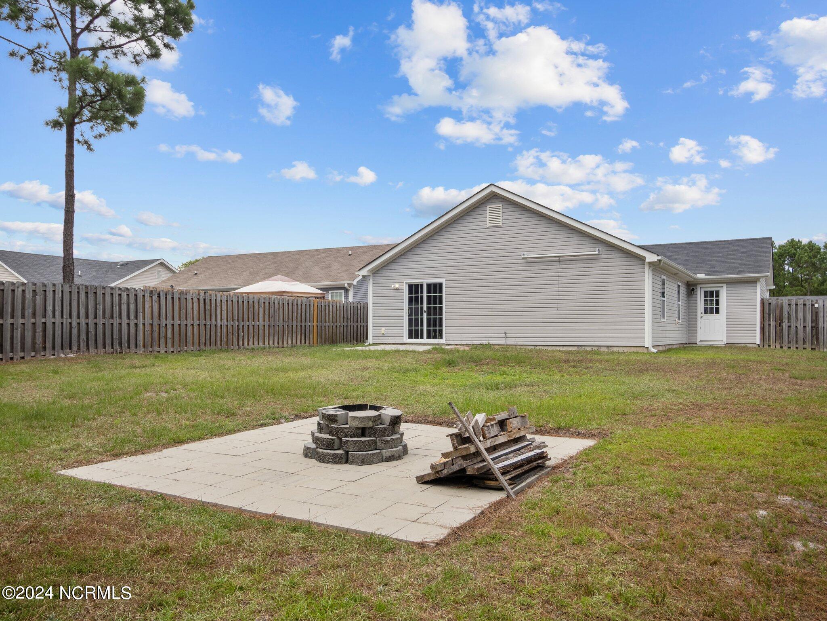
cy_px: 310
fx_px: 669
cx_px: 414
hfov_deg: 63.4
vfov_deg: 49.7
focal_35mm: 28
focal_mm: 14
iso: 200
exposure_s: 1/400
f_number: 5.6
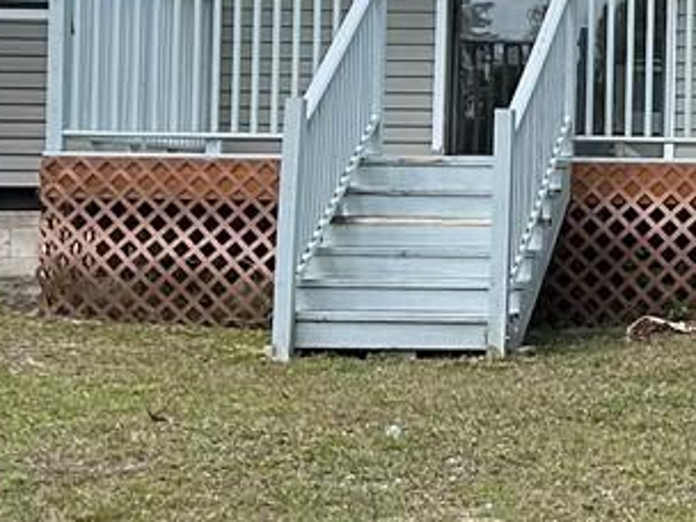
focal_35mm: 137
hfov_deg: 13.8
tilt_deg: +3.3
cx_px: 918
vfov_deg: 10.8
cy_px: 64
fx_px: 2755
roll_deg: -0.8
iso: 50
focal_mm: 5.7
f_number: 1.5
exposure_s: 1/2252
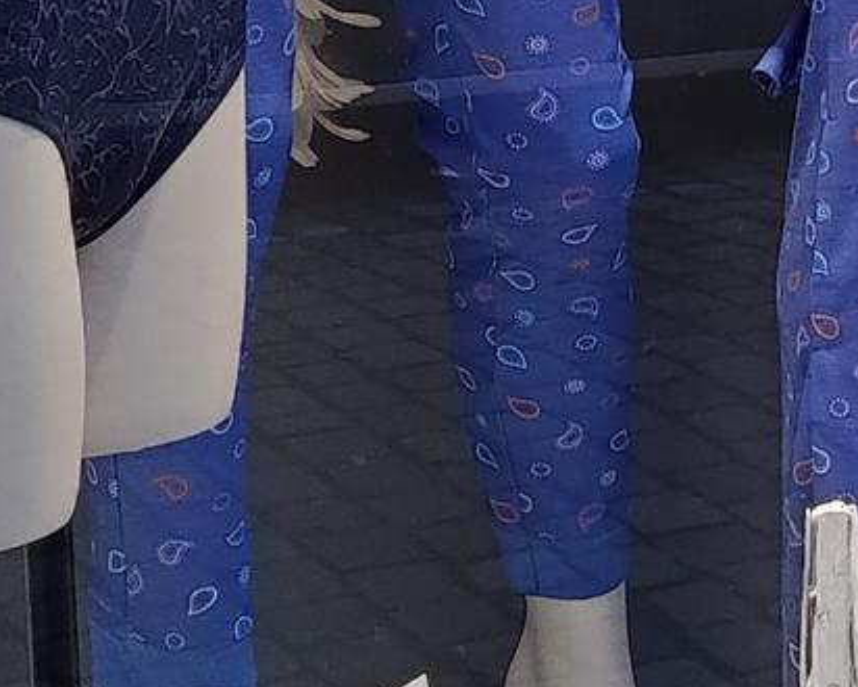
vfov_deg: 10.7
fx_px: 3582
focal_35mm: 141
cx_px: 1424
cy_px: -237
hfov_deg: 12.7
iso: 1088
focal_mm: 5.24
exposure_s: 1/100
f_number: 1.7
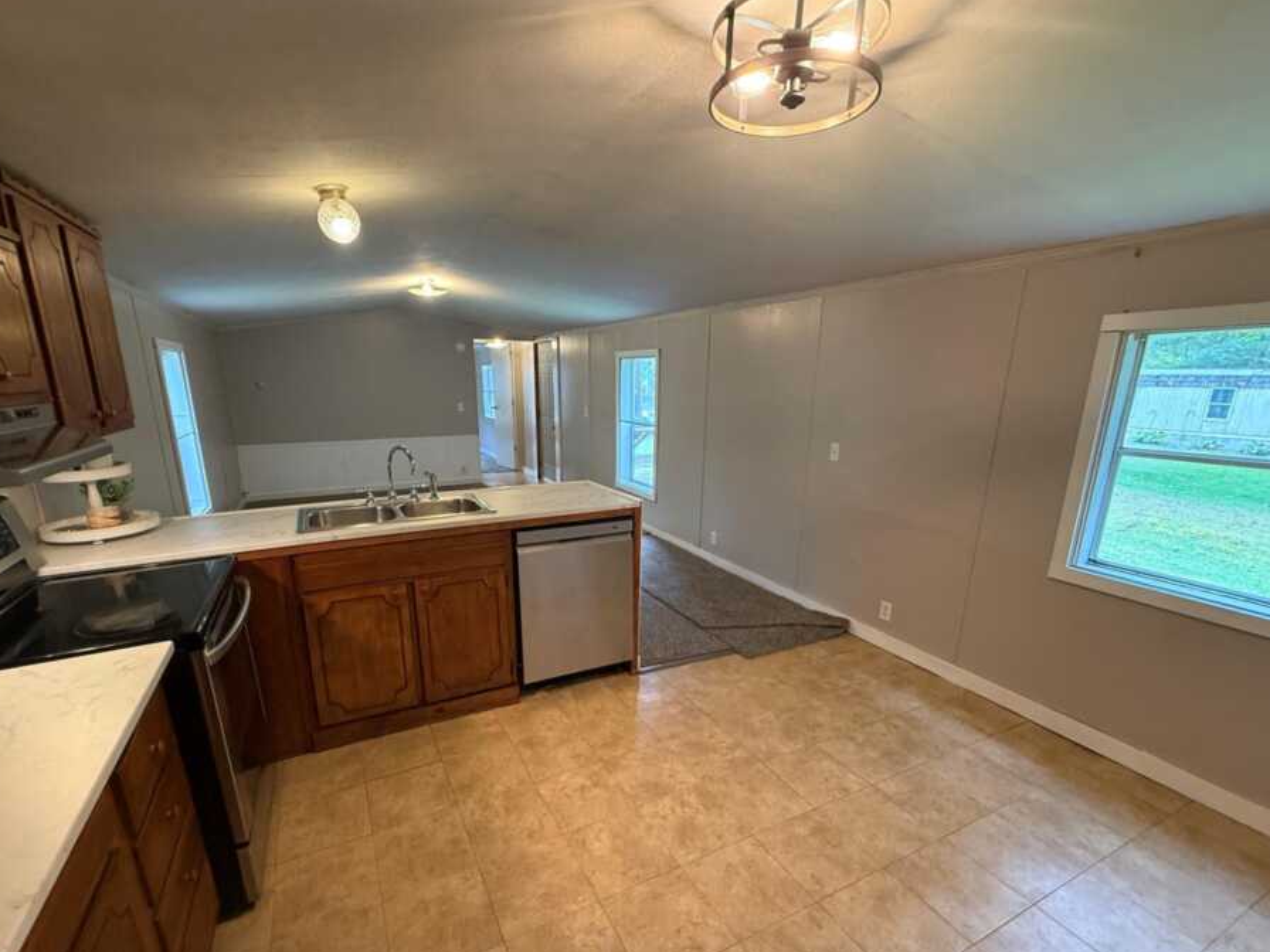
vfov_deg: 77.8
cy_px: 530
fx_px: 587
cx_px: 612
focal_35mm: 16
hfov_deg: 94.5
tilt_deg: -14.5
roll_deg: -1.3
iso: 400
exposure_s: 1/60
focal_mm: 2.22
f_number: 2.2
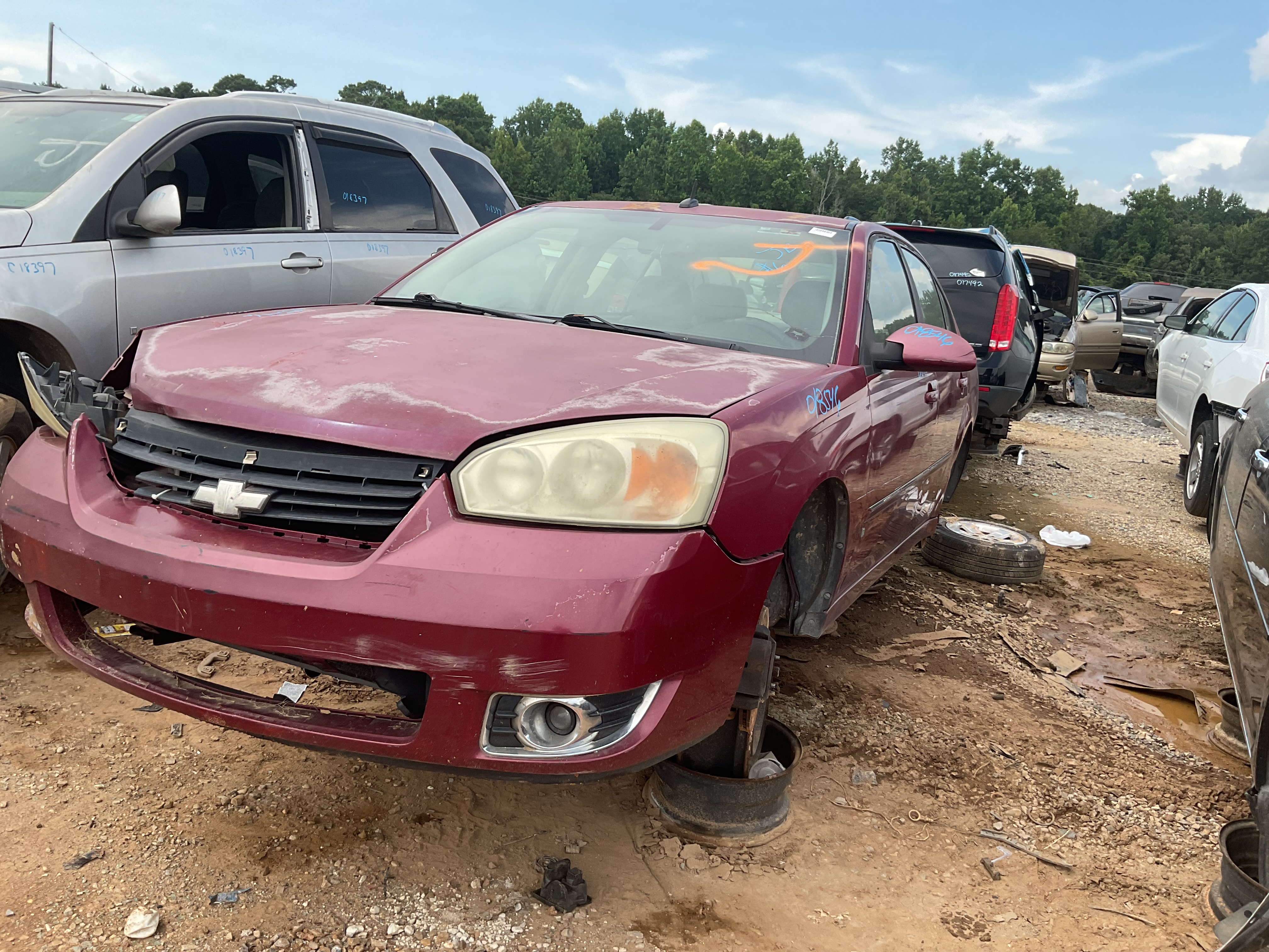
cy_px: 476
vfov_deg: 48.2
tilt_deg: -13.4
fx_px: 1063
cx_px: 634
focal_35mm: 29
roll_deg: -6.1
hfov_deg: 61.7
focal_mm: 3
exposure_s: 1/759
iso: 16
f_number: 1.8
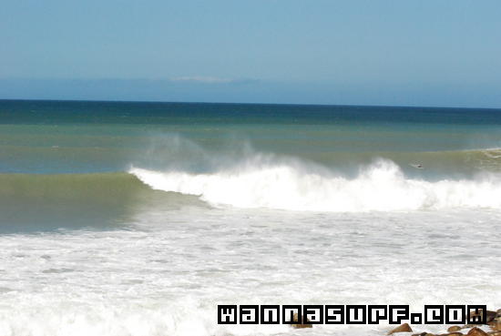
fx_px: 1464
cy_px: 168
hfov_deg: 19.4
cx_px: 250
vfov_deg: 13.1
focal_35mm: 105
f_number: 14
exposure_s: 1/2500
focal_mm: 70
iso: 1600
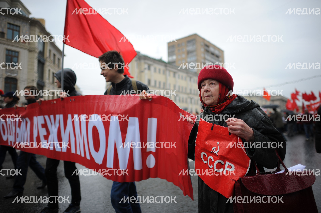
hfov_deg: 73.8
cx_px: 160
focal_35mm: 24
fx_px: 214
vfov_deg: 53.1
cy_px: 106
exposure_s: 1/3200
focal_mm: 24
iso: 200
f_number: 1.4
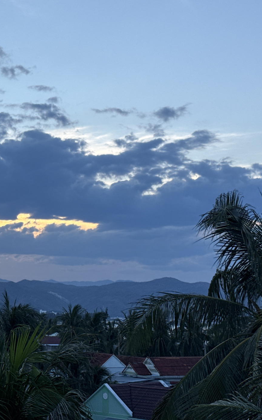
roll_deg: -0.3
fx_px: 834
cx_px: -1
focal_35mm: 73
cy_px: 197
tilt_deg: +7.8
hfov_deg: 17.4
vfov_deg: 28.2
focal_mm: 6.76
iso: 64
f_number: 1.78
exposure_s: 1/828
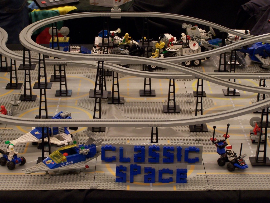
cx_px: 135
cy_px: 102
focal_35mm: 82
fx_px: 640
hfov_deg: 23.8
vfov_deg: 18.0
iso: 140
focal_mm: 13.7
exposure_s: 1/8
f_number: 3.2
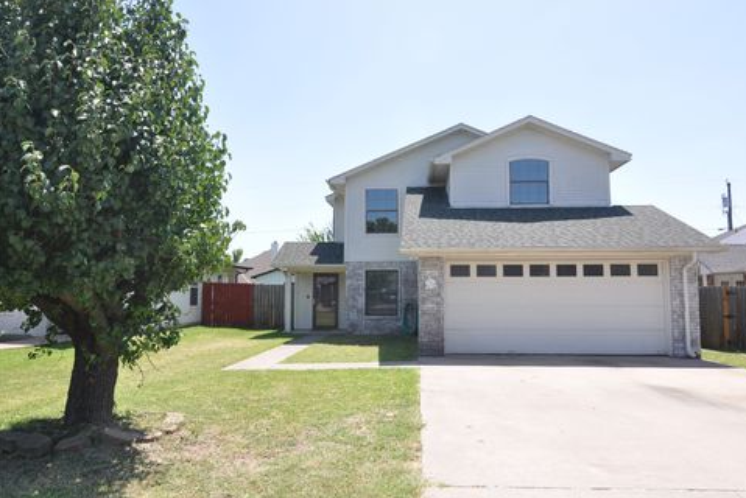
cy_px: 246
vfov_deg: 51.3
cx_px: 386
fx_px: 518
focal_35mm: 25
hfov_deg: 71.5
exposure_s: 1/320
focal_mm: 16
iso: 200
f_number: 9
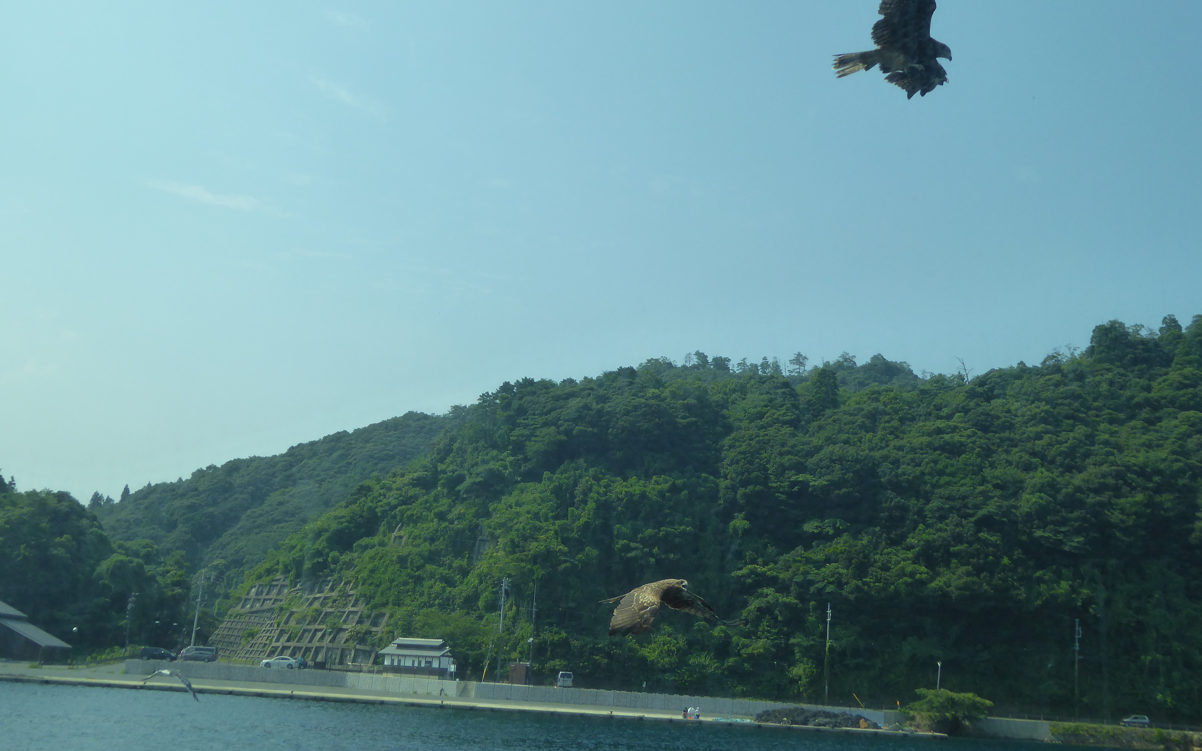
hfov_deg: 44.4
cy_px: 335
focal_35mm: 45
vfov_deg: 28.6
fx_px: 1474
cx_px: 605
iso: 160
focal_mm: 7.2
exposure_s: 1/800
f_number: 3.8
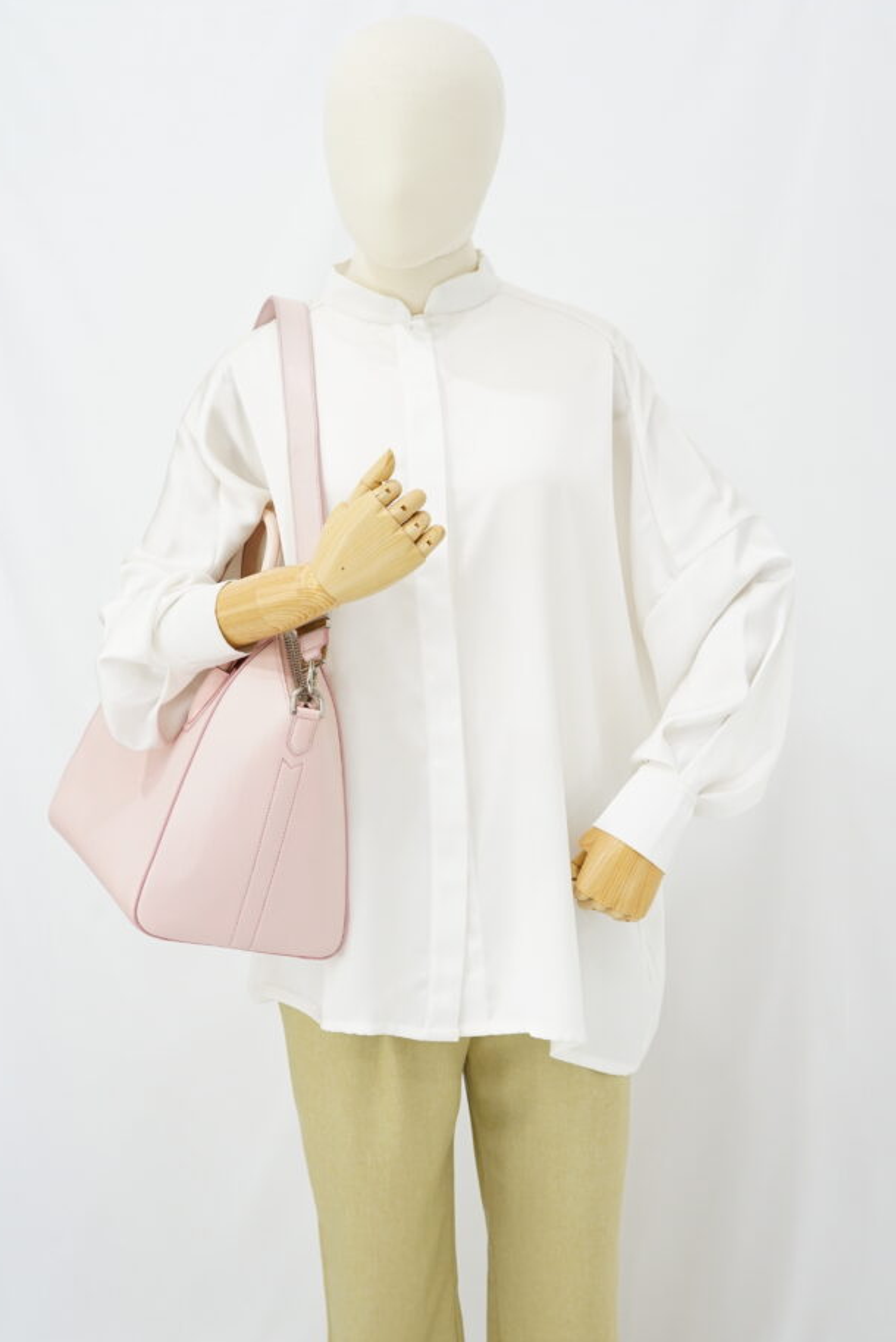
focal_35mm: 56
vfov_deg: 35.6
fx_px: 2089
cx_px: 411
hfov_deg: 24.2
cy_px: 687
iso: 640
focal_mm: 50
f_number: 6.3
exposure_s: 1/10
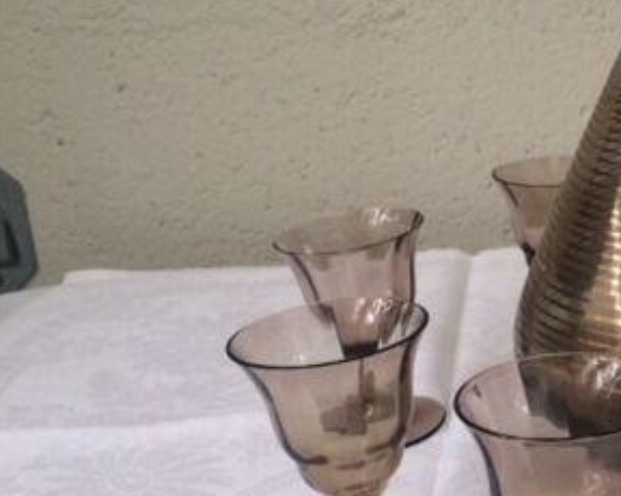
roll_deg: +0.8
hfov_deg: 27.5
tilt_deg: -18.0
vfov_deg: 24.2
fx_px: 1157
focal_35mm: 63
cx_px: 681
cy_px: 246
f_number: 2.2
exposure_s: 1/33
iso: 64
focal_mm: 4.15
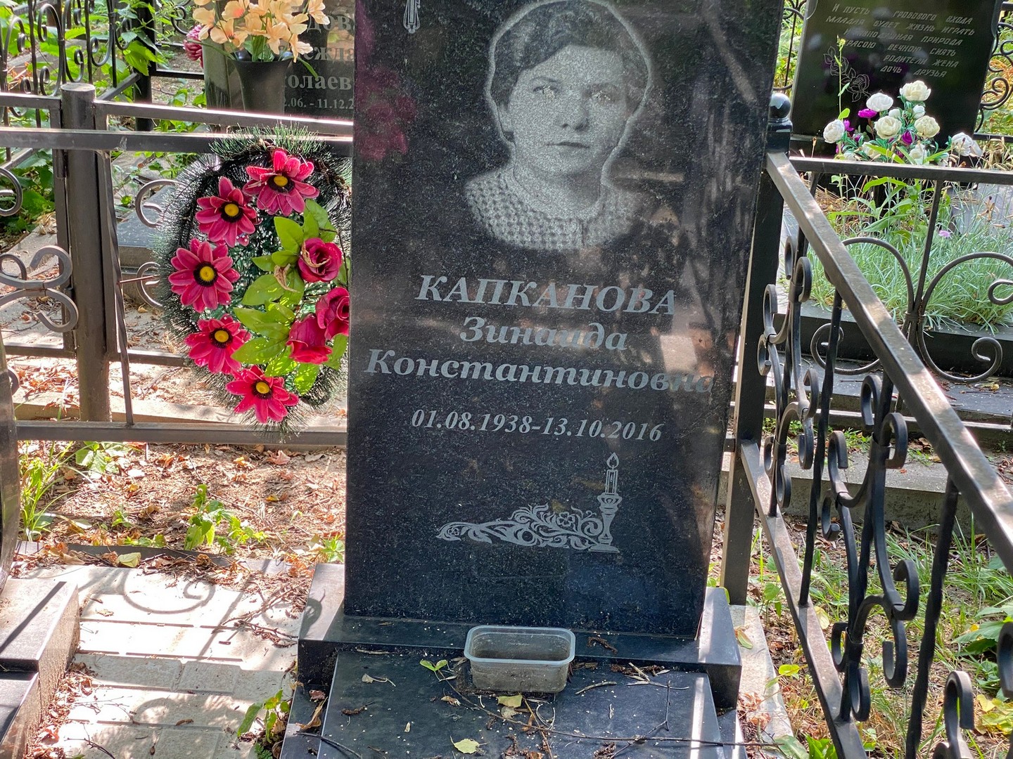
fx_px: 1522
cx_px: 506
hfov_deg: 36.8
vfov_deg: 28.0
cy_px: 380
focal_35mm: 52
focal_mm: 6
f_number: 2
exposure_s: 1/122
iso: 50
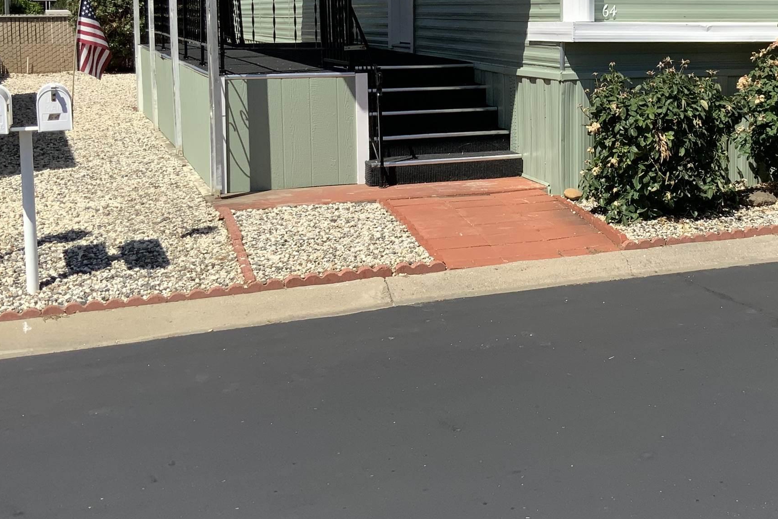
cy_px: 109
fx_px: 1167
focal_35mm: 54
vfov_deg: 24.7
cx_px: 604
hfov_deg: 35.8
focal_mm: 3
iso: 16
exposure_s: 1/2227
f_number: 1.8
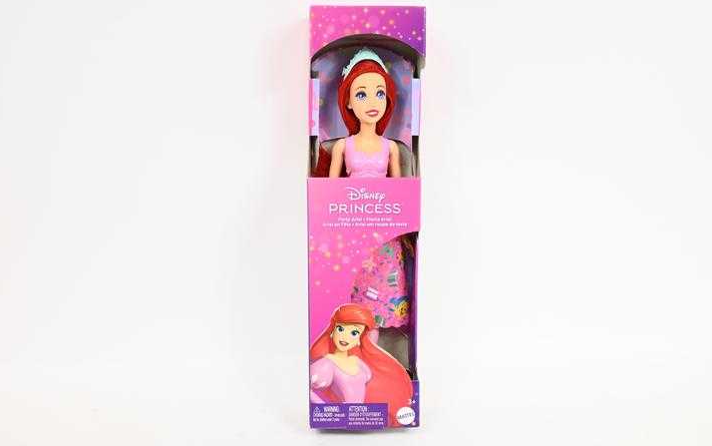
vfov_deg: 33.2
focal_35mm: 39
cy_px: 231
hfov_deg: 50.9
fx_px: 748
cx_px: 354
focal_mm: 25
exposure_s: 1/125
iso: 500
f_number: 4.2
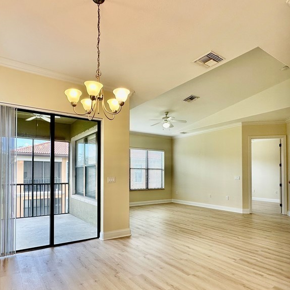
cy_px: 172
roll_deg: -0.1
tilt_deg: +1.1
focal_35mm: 22
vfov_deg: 69.0
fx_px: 209
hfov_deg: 69.4
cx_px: 129
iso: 40
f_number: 2.2
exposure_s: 1/122
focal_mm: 2.22
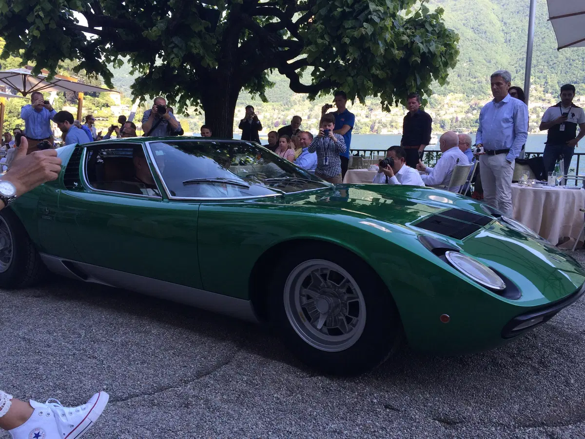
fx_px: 490
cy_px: 220
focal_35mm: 29
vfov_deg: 48.2
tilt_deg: -9.9
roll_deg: +2.5
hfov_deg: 61.7
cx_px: 292
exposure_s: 1/345
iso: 32
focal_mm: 4.15
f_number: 2.2
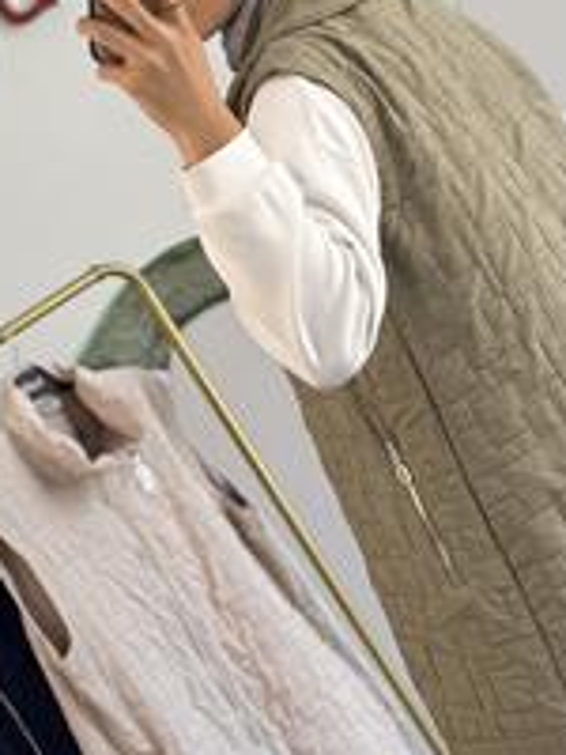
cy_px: 217
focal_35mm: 99
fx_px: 2158
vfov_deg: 19.7
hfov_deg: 14.9
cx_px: 302
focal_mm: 6.86
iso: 80
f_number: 1.78
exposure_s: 1/407
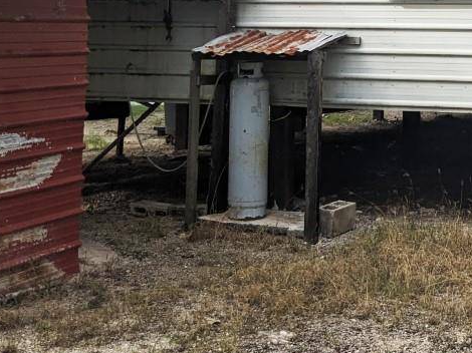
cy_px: 0
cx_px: 508
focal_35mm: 69
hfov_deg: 26.2
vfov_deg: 20.6
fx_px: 940
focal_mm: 4.38
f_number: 1.73
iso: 71
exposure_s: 1/4695
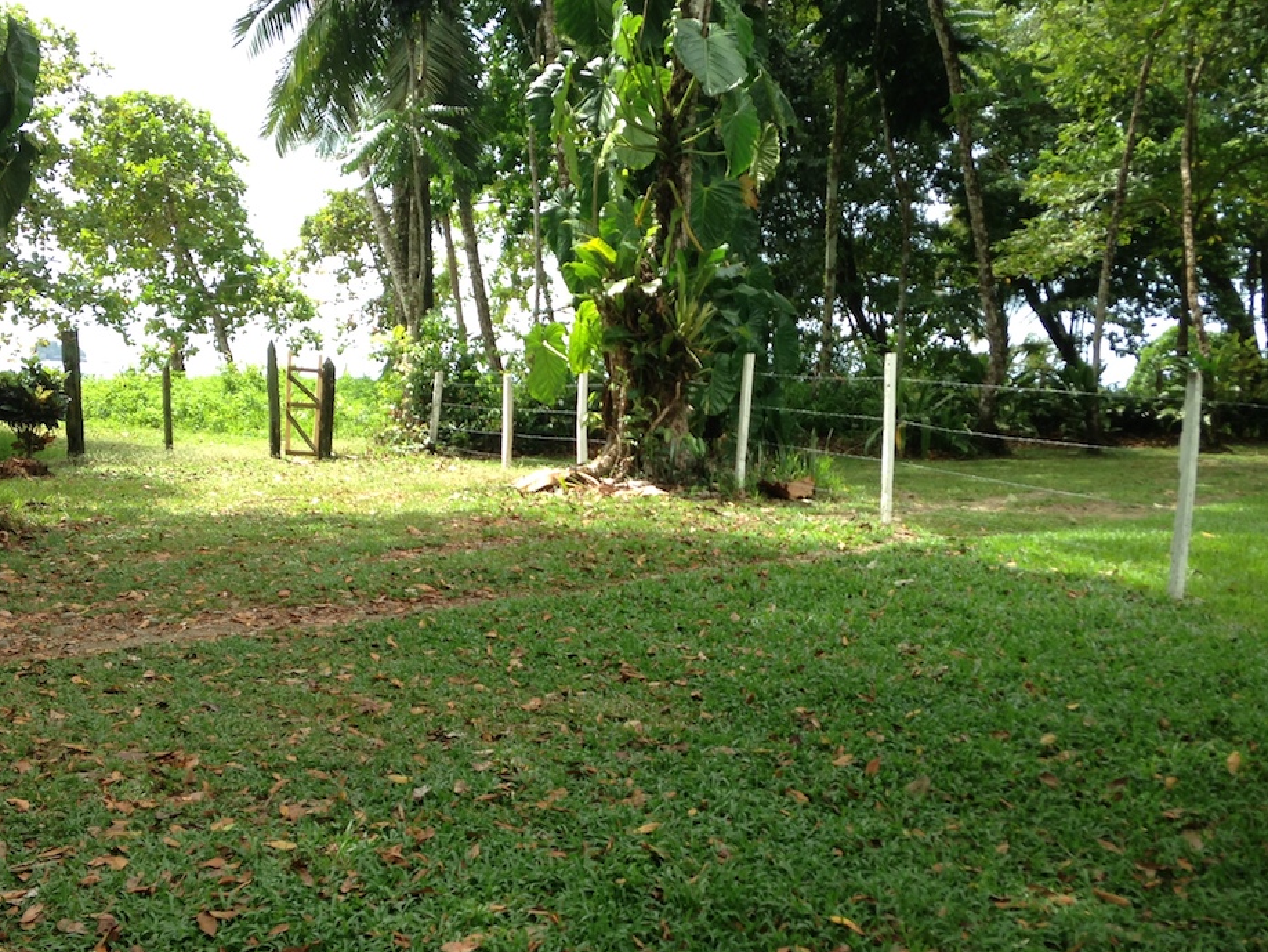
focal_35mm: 46
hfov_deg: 41.2
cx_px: 624
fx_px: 1685
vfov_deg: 31.4
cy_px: 569
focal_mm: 4.13
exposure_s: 1/374
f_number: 2.4
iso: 50
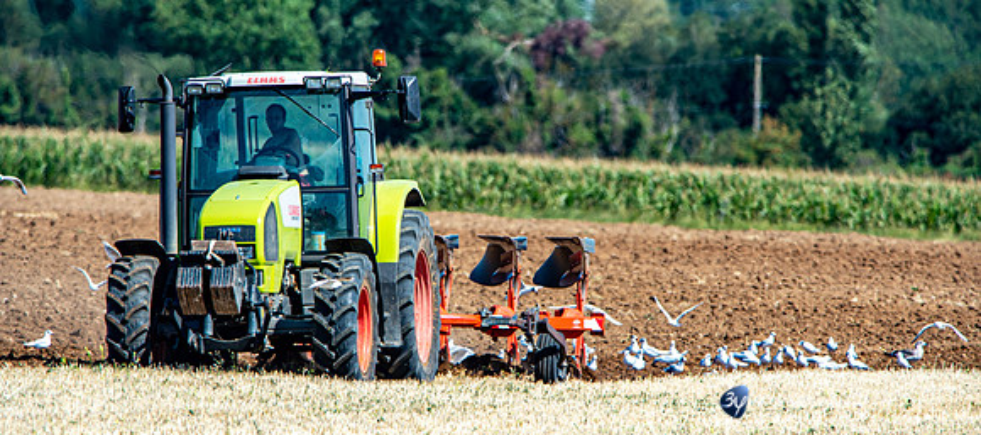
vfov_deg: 1.4
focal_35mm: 738
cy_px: 281
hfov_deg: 3.1
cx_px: 490
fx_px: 18290
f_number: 8
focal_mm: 600
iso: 100
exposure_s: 1/250
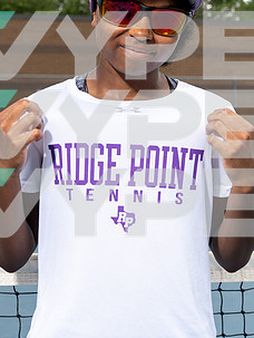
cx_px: 115
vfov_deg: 25.2
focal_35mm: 77
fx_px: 752
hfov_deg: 19.2
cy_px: 125
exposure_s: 1/250
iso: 100
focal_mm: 54
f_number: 8
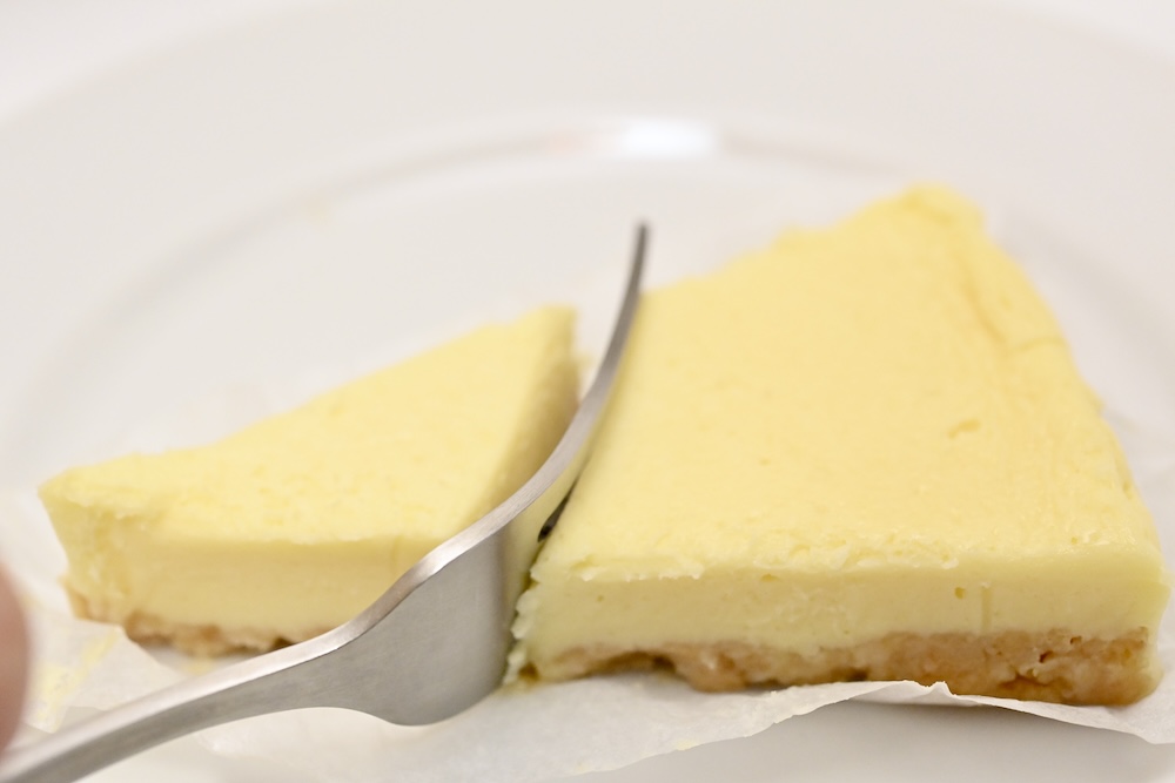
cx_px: 588
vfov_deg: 22.6
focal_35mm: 60
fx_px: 1958
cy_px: 392
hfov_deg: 33.4
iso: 6400
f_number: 7.1
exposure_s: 1/200
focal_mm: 60
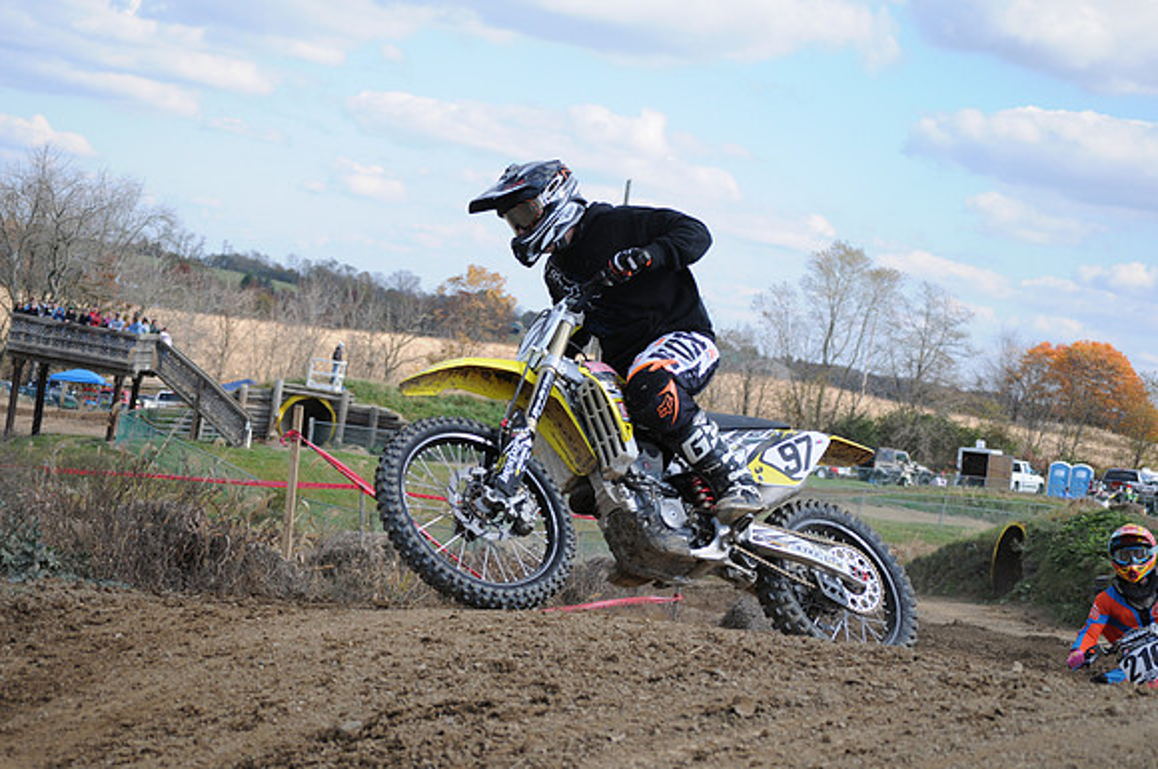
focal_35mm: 150
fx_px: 4818
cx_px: 579
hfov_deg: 13.7
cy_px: 384
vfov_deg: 9.1
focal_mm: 100
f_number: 5.6
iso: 400
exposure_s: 1/1250
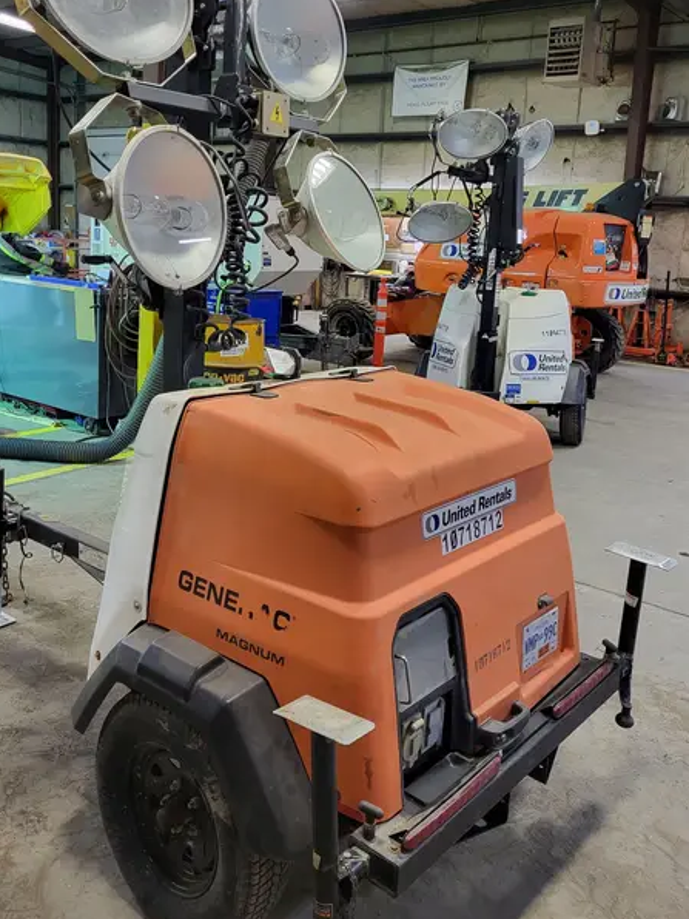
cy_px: 365
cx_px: 299
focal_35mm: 32
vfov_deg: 56.4
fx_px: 849
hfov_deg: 44.1
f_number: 1.8
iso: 250
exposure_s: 1/65
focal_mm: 5.4
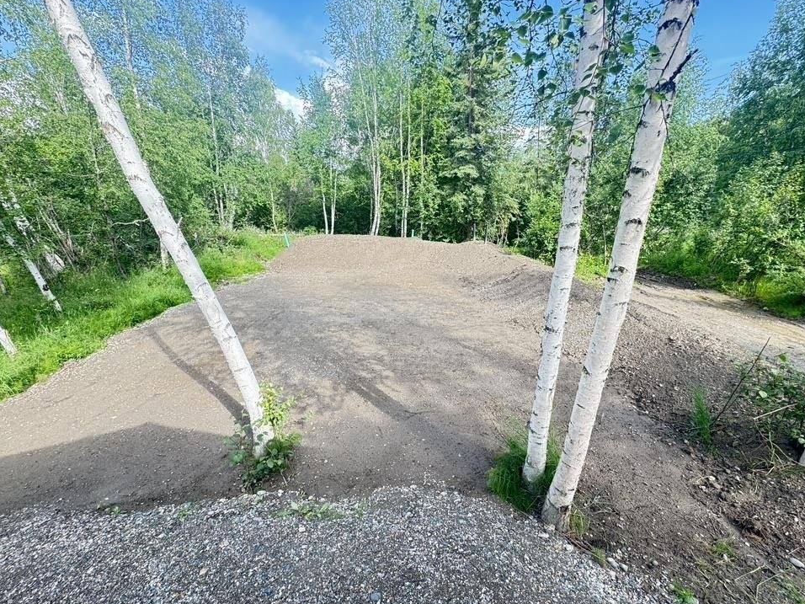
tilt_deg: -19.0
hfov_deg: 98.0
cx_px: 430
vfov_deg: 81.7
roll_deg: +0.9
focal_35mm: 15
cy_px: 313
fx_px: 349
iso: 40
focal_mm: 2.22
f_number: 2.2
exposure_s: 1/119
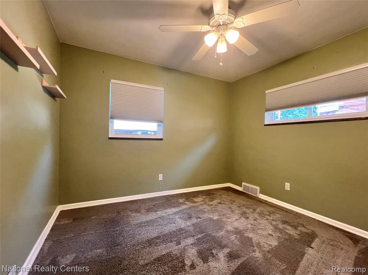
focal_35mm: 13
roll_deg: +2.0
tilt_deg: -0.1
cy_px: 138
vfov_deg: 89.9
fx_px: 138
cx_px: 184
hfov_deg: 106.2
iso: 160
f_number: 1.8
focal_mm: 1.57
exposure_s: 1/60
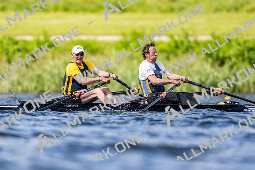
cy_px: 85
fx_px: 6379
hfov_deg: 2.3
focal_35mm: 900
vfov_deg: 1.5
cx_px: 128
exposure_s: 1/2500
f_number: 4
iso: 400
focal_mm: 600
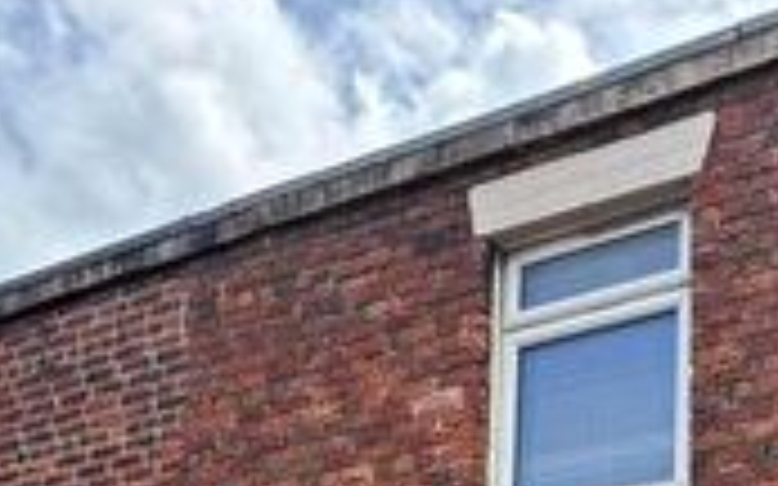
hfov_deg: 31.4
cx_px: 782
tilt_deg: +7.0
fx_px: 1272
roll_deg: +0.1
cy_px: 907
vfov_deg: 17.2
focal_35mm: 60
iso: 40
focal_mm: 2.22
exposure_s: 1/359
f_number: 2.2
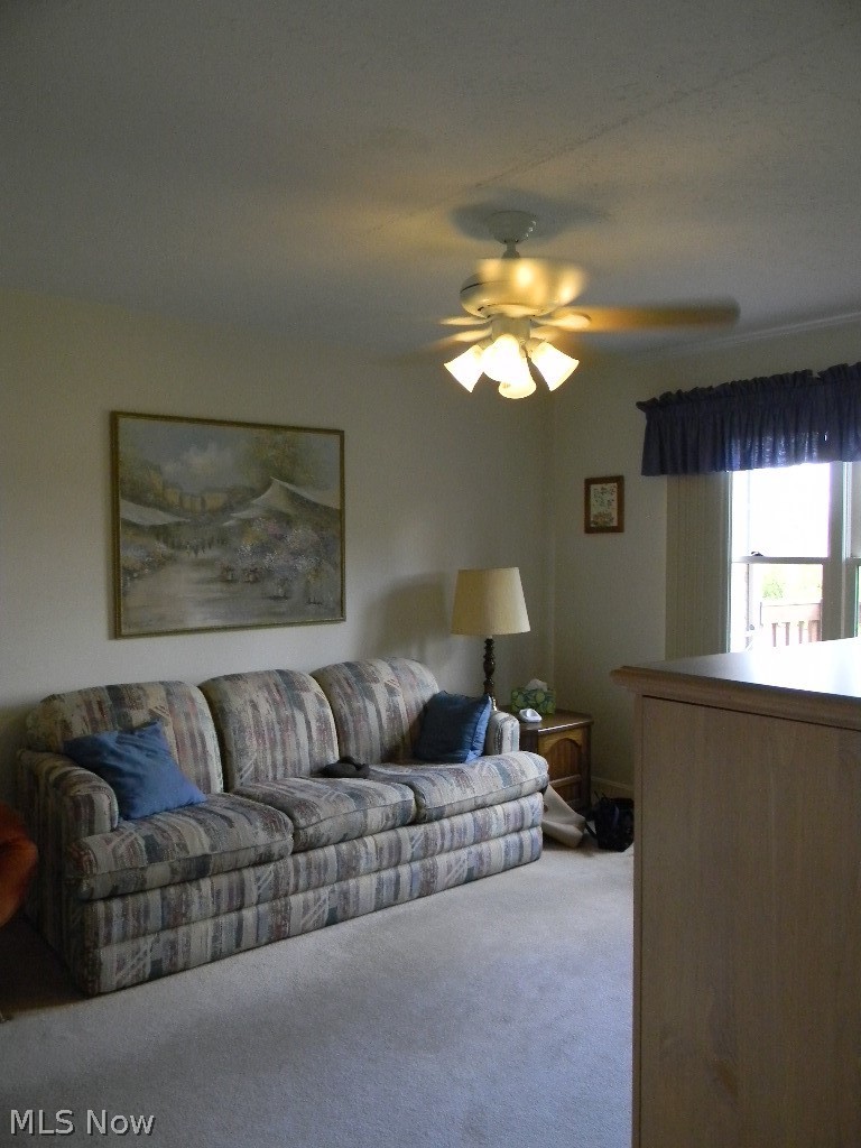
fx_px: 929
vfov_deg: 63.4
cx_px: 430
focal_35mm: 28
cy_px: 574
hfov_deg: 49.7
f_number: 3.5
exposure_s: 1/55.3
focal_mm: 5
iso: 400
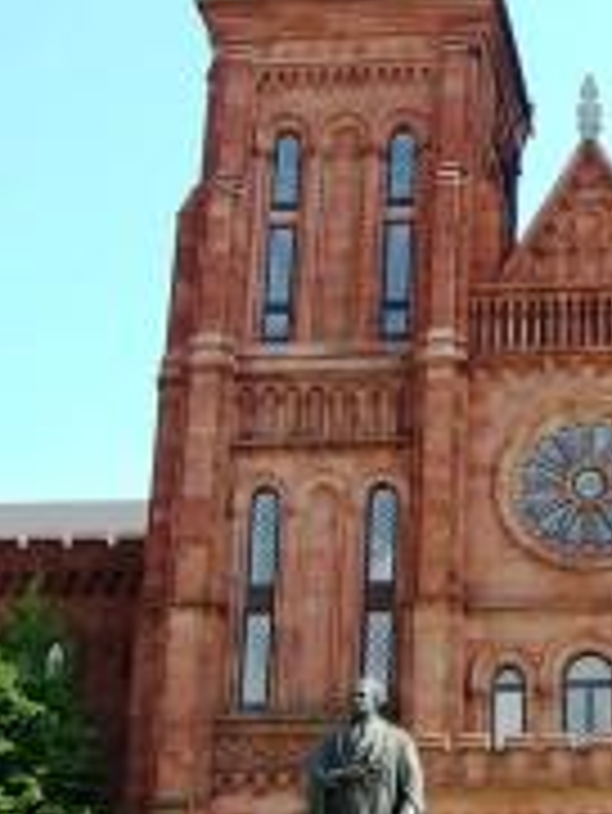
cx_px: 648
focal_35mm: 84
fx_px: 1978
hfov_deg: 17.1
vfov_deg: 23.3
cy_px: 355
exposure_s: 1/500
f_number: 2.7
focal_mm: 5.6
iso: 80
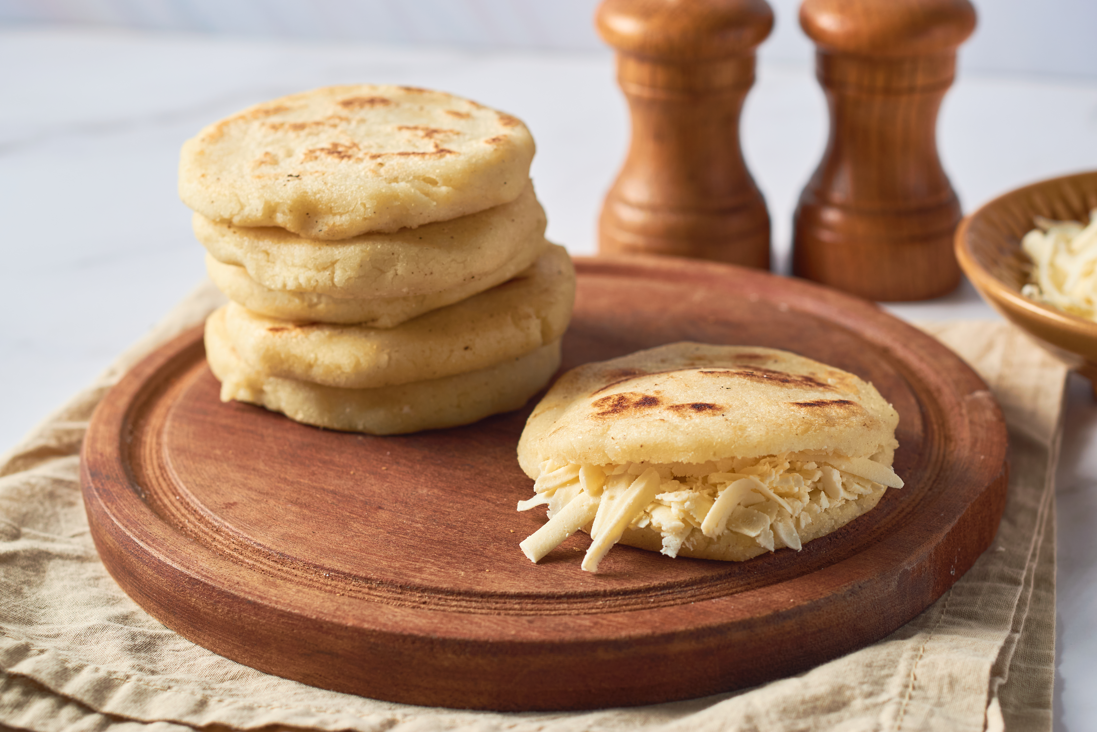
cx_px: 548
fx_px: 2285
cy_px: 366
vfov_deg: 18.2
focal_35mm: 75
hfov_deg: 27.0
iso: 100
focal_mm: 50
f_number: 5.6
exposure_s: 1/160
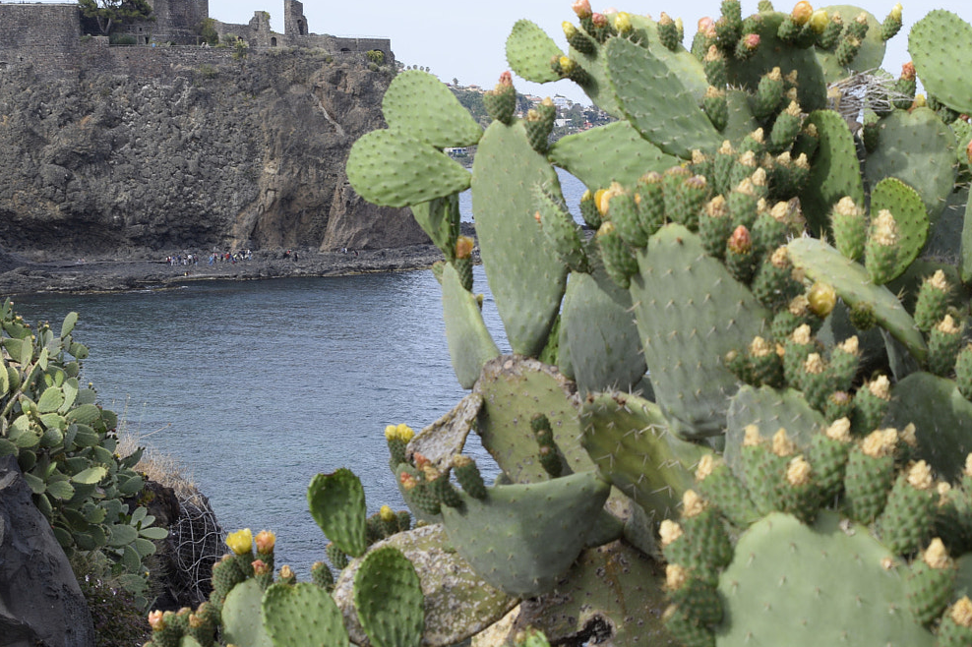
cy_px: 212
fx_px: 1835
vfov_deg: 19.9
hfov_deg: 29.7
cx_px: 498
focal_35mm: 68
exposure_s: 1/125
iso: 100
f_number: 8
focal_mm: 28
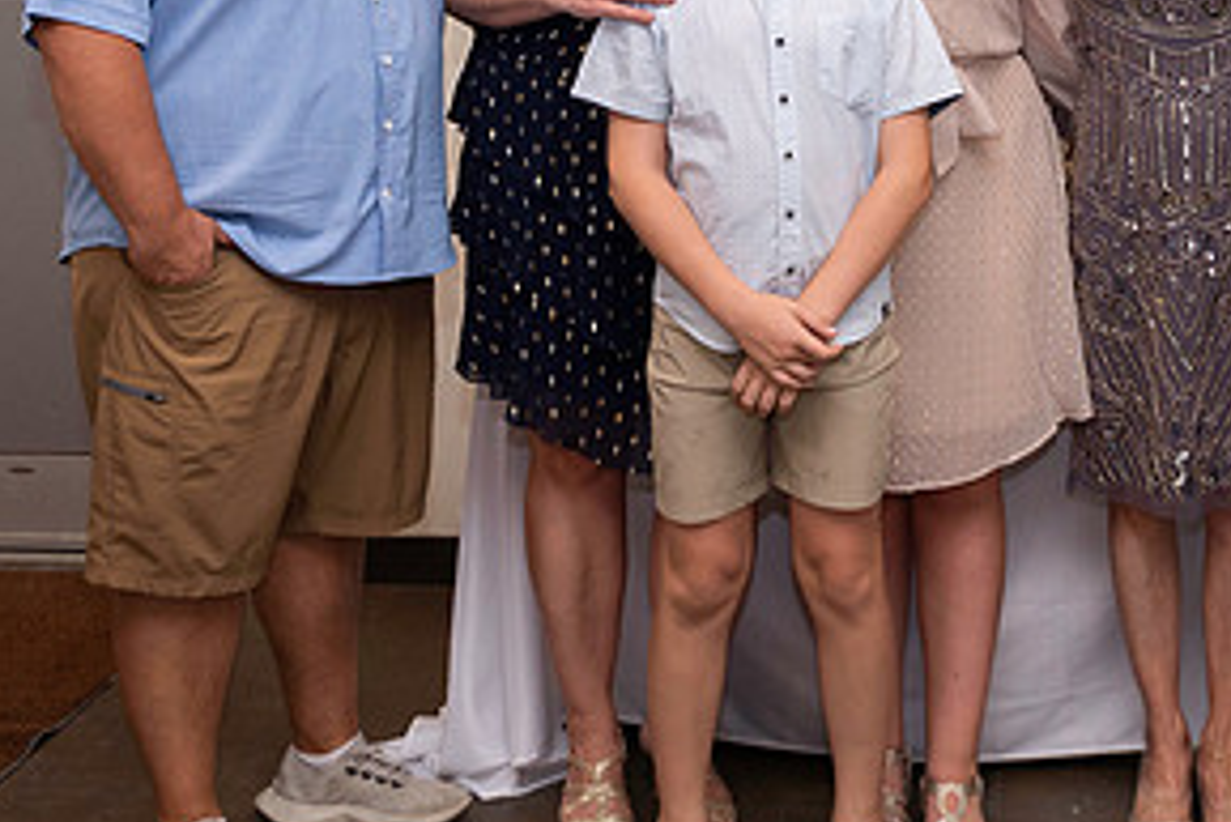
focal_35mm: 69
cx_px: 915
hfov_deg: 28.8
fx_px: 2360
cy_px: -7
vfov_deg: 19.2
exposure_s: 1/125
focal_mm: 24
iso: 500
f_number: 3.2
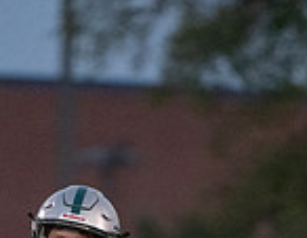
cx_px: 142
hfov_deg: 1.1
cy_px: 471
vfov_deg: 0.9
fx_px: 15737
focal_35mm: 1754
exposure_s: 1/1250
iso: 12800
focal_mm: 400
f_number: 5.6
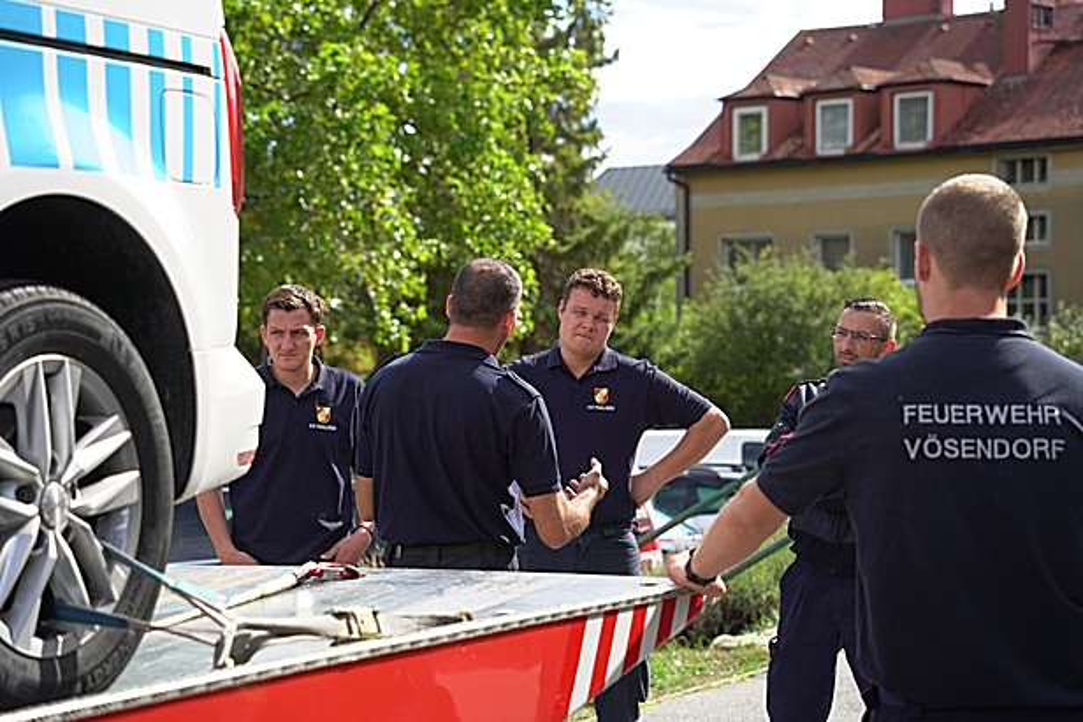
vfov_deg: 15.0
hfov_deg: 22.4
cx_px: 542
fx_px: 2738
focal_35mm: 91
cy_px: 361
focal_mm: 91
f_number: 5.6
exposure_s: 1/1000
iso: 320
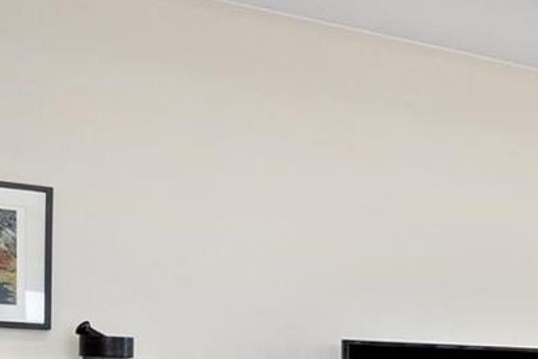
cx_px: 789
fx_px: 1046
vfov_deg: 18.4
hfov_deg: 23.5
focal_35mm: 70
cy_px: 442
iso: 640
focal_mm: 9
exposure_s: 1/160
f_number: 10
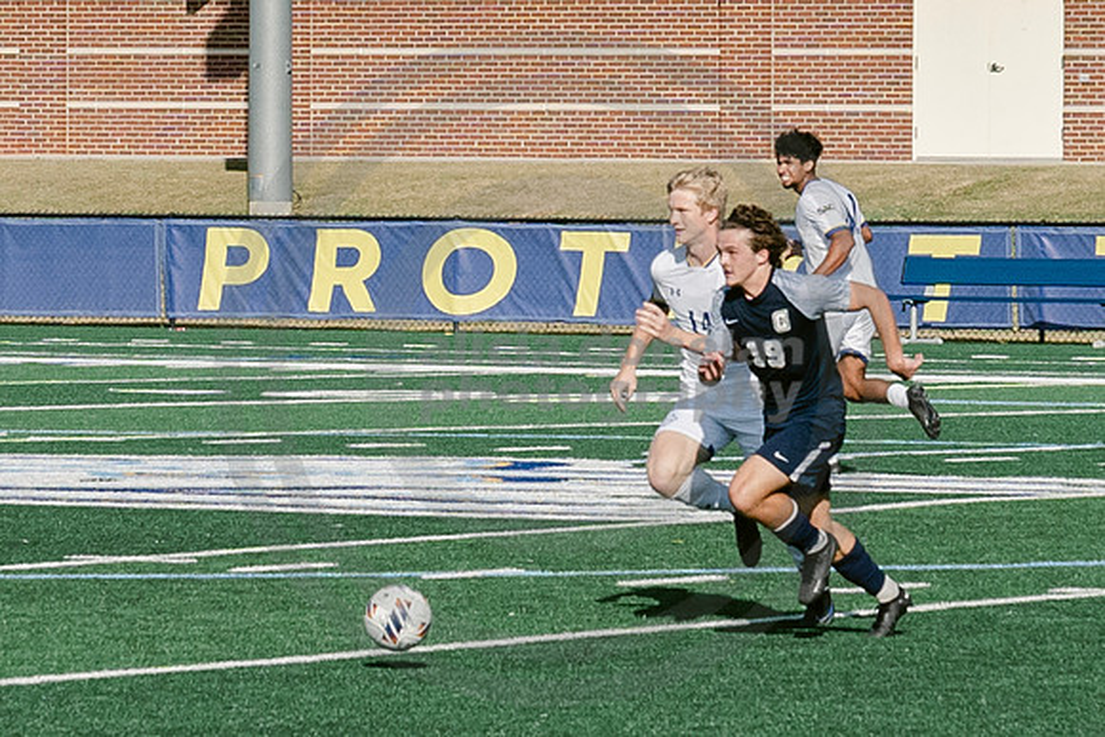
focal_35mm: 356
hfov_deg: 5.8
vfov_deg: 3.9
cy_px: 380
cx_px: 278
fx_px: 10931
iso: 640
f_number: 5.6
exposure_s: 1/4000
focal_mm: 70
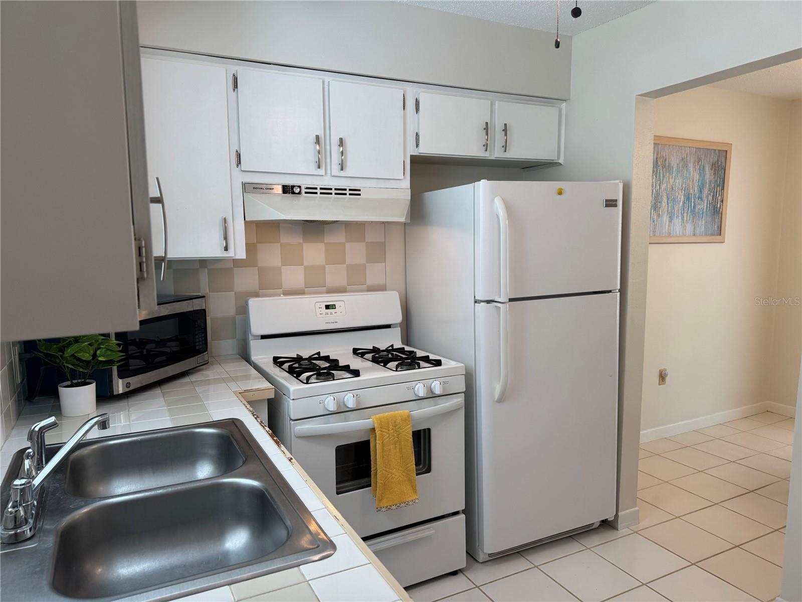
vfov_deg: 56.8
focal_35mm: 24
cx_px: 401
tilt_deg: -6.8
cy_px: 301
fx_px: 556
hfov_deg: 71.6
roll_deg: -0.2
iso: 100
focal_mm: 6.76
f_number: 1.78
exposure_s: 1/120
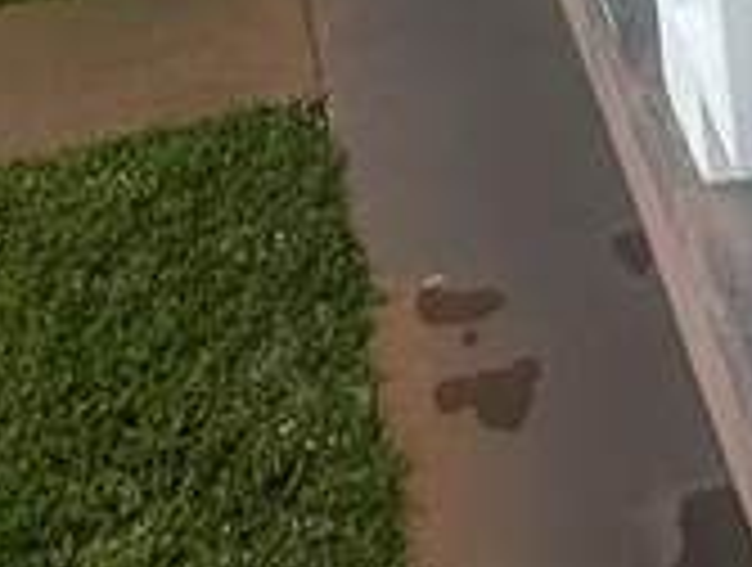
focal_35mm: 107
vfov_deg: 9.4
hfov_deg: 18.1
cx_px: 621
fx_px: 2329
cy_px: -1346
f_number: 2.2
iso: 40
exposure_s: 1/1135
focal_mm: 2.22
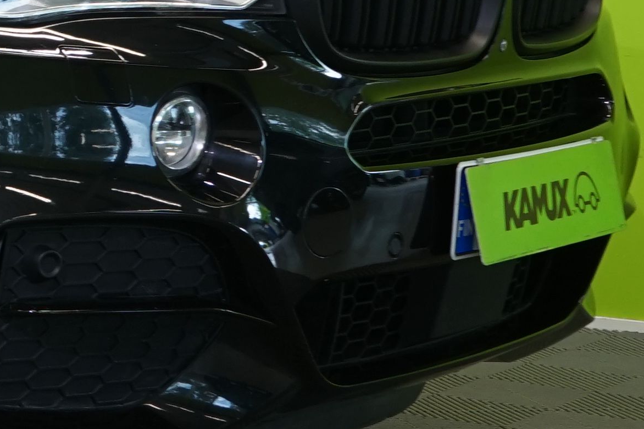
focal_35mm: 169
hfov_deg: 11.0
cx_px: -653
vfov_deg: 8.1
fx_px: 3023
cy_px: 12
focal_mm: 33
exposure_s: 1/30
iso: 500
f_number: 6.3
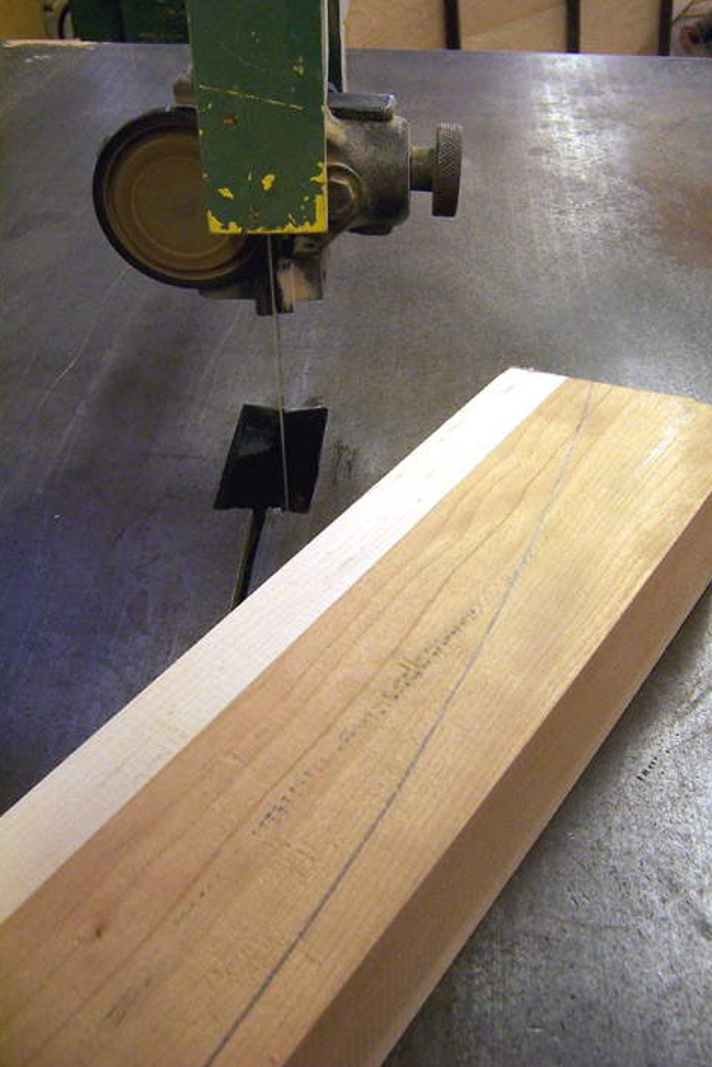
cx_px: 402
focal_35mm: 35
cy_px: 527
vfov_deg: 54.4
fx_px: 1038
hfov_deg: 37.8
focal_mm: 5.5
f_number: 3.4
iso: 140
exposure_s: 1/30
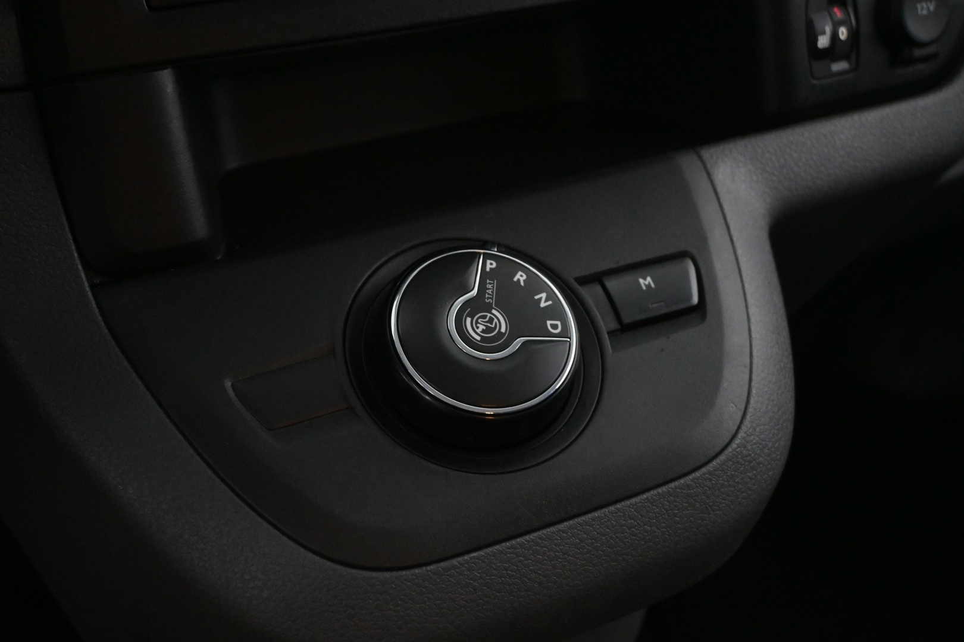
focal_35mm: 45
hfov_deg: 43.6
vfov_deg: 29.9
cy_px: 321
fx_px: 1205
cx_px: 482
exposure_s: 1/50
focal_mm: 30
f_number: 4.8
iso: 4500
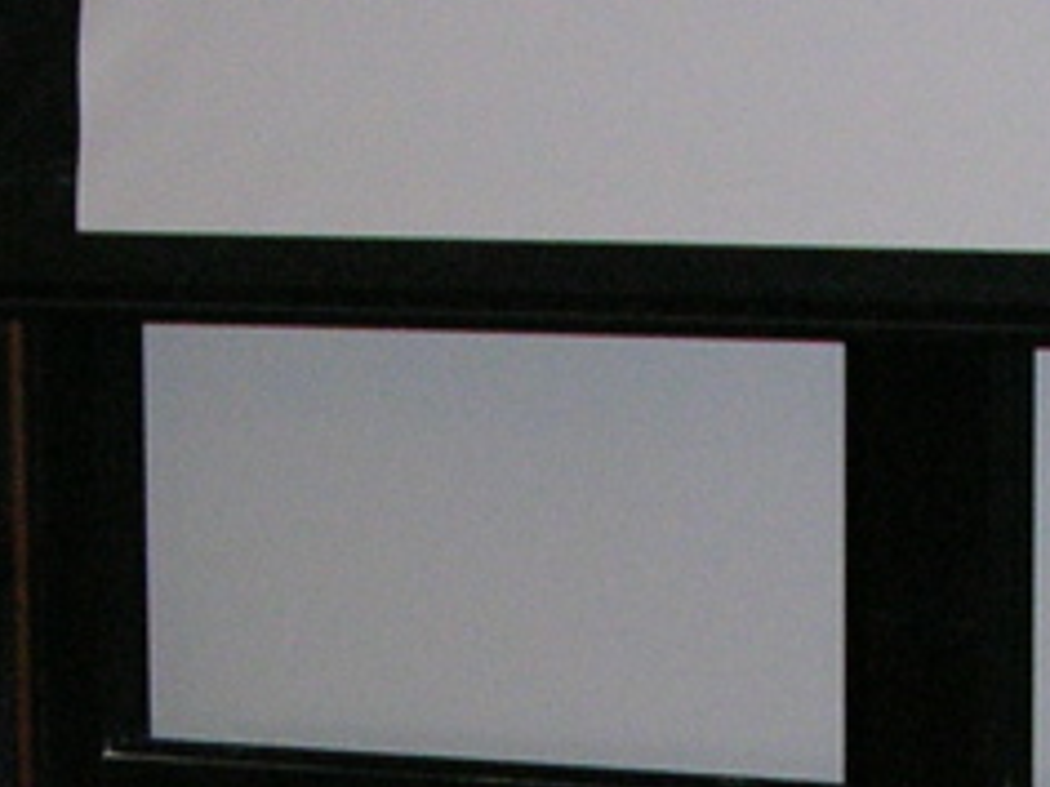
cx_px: 521
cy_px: 1329
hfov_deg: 9.7
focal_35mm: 203
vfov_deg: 7.2
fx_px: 6158
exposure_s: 1/60.1
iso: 200
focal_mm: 8.9
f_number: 2.8
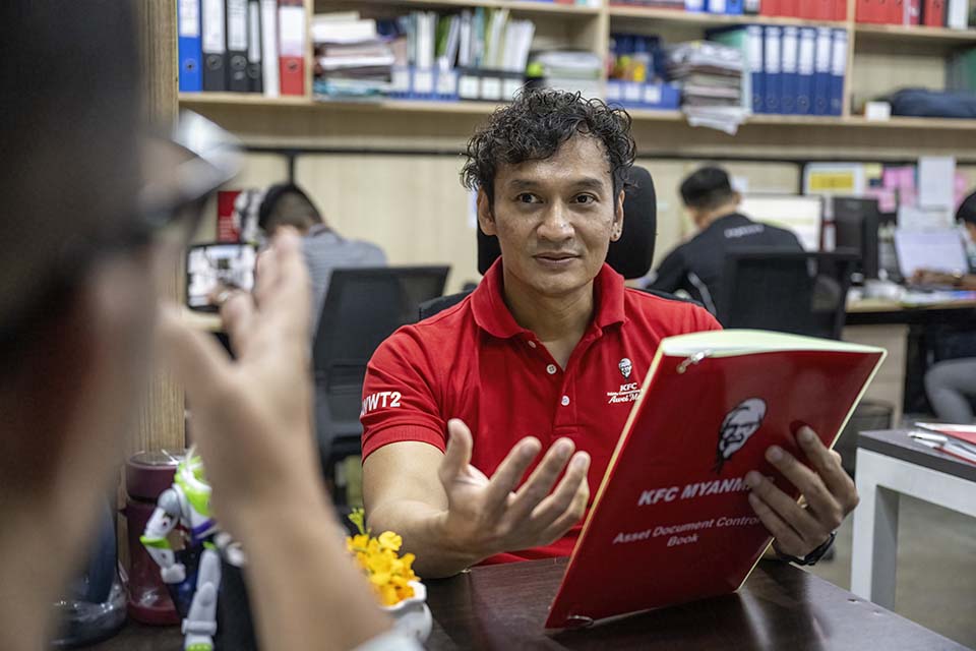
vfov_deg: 31.2
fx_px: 1166
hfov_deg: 45.4
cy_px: 326
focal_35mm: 43
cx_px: 488
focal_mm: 43
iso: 5600
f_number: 2.8
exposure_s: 1/250
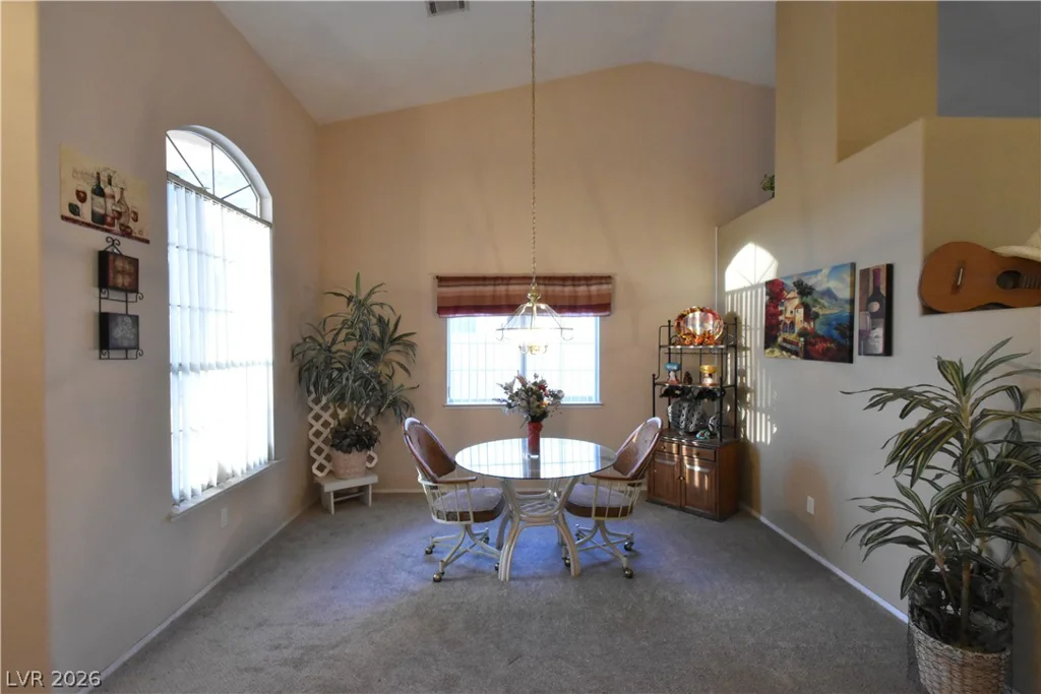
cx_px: 520
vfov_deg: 77.3
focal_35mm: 15
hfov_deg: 100.4
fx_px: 434
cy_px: 347
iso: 4000
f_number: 18
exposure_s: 1/10
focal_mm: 10
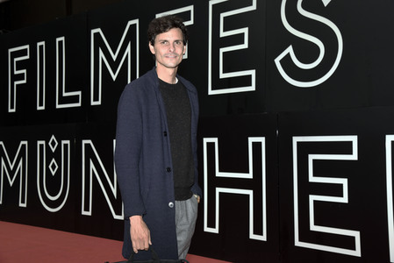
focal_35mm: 52
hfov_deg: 38.2
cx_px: 197
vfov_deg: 26.0
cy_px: 132
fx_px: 569
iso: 800
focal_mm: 52
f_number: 8
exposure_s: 1/160
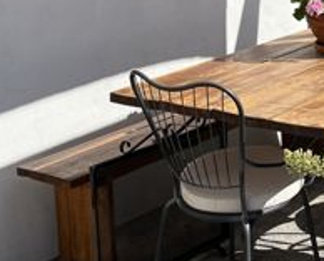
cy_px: 22
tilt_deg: -9.6
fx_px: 884
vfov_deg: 16.5
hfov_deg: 20.0
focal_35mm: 92
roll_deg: +2.0
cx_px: 345
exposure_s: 1/4854
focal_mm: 5.1
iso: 50
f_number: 1.6
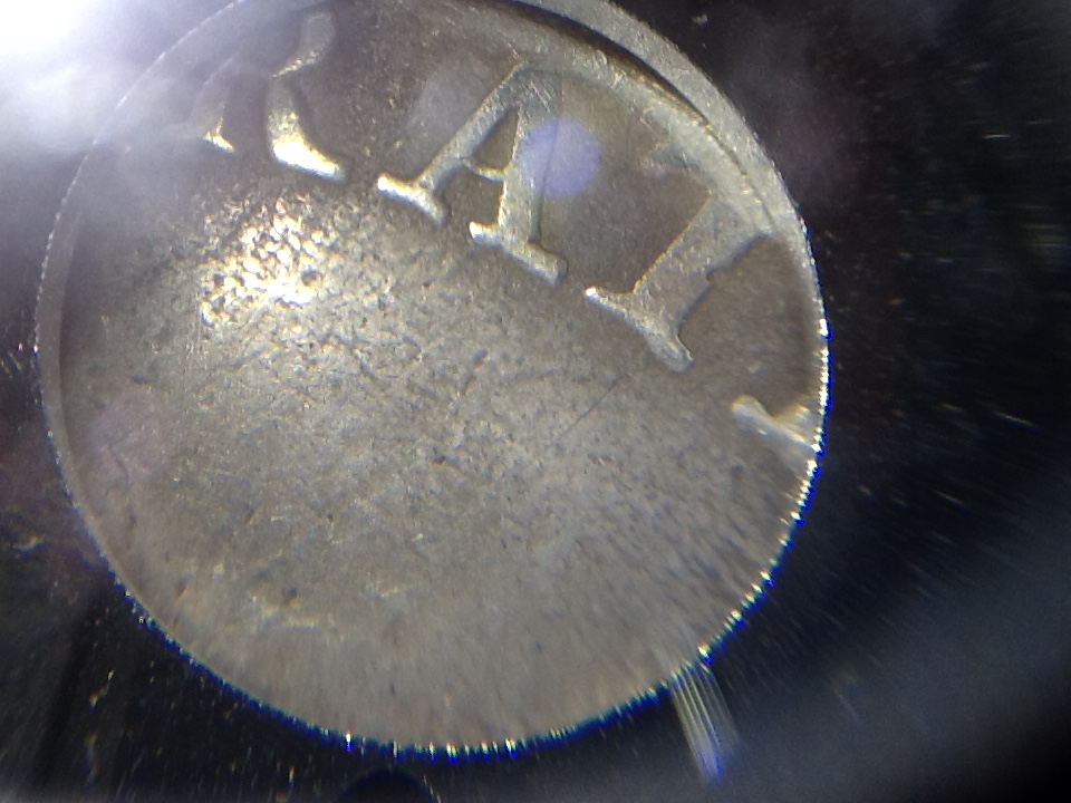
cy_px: 402
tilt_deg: -66.6
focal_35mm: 44
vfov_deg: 32.9
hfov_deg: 42.9
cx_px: 536
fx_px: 1361
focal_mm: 2.03
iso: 50
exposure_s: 1/120
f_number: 2.4
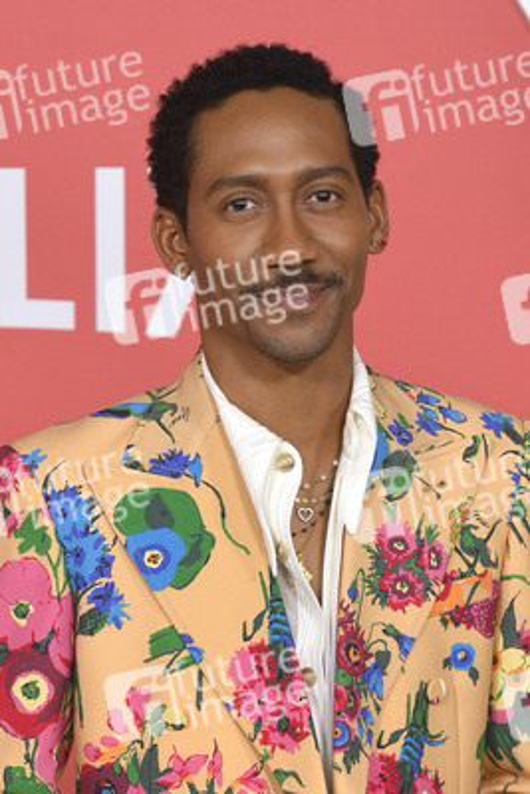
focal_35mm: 92
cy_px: 397
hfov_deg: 14.9
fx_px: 2030
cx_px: 265
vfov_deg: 22.1
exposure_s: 1/320
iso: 1600
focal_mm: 92
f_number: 6.3
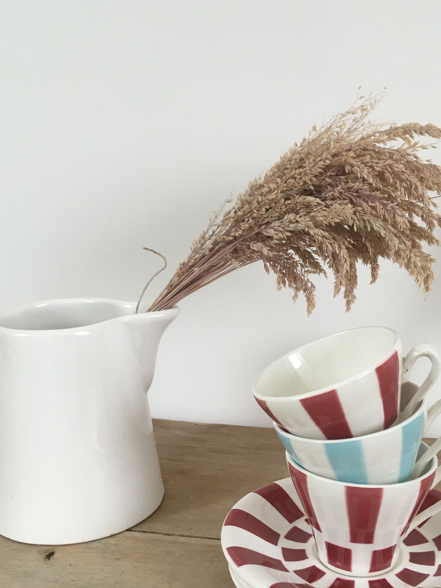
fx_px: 798
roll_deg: +1.2
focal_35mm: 47
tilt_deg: -13.2
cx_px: 253
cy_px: 315
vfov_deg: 40.4
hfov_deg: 30.8
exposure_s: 1/33
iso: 25
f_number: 2.2
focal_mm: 4.15
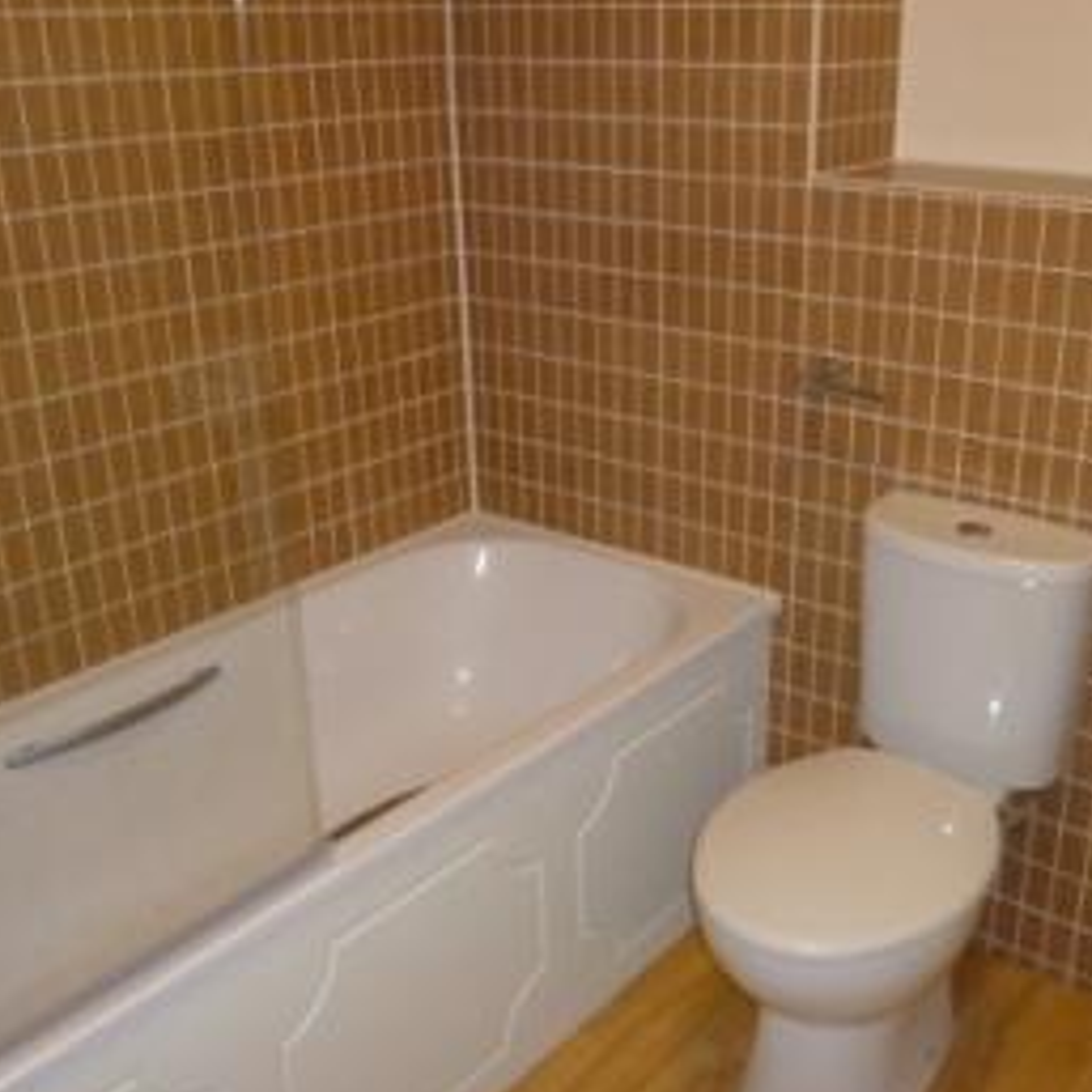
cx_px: 646
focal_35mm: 37
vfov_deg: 44.9
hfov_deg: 44.7
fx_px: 1321
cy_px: 531
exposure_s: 1/60
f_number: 2.5
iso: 400
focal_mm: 4.3
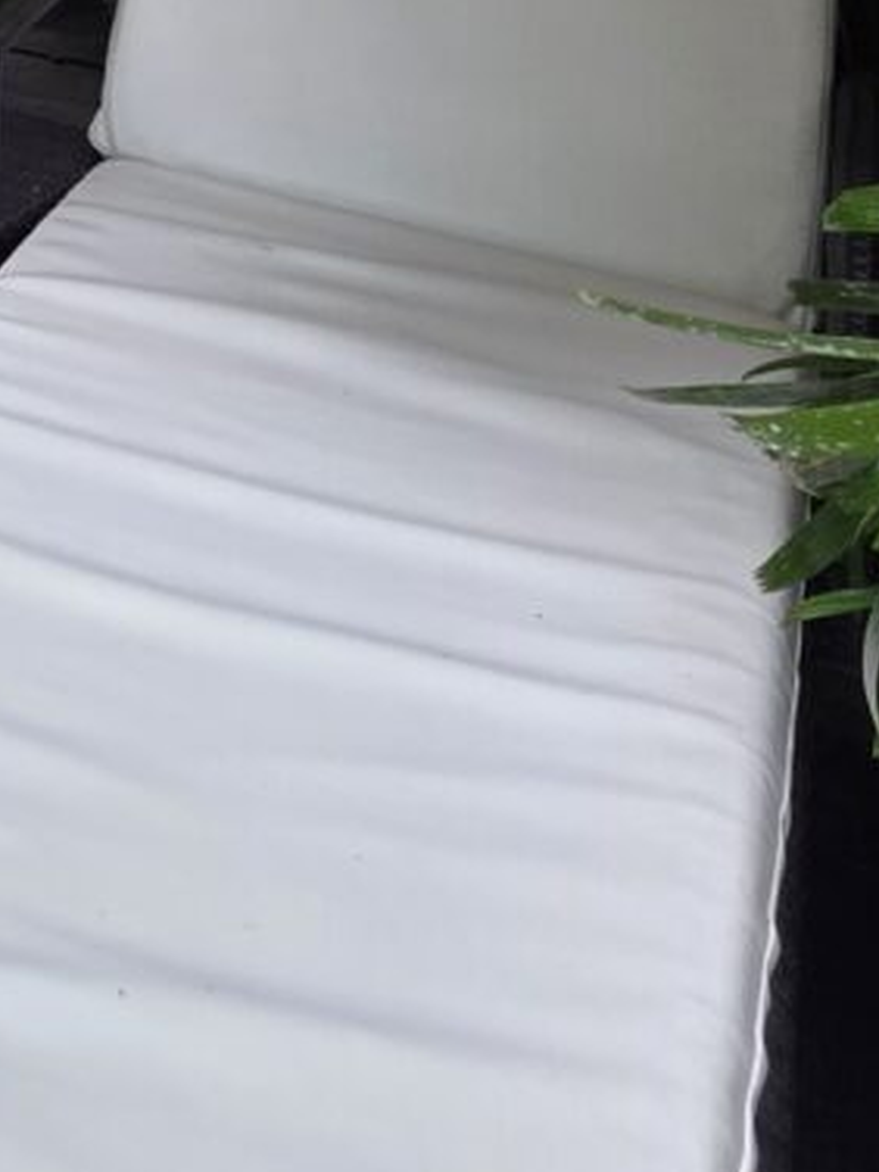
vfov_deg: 24.2
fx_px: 1998
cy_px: -659
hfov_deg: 21.8
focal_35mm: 59
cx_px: -330
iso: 160
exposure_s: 1/359
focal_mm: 2.2
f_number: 1.9
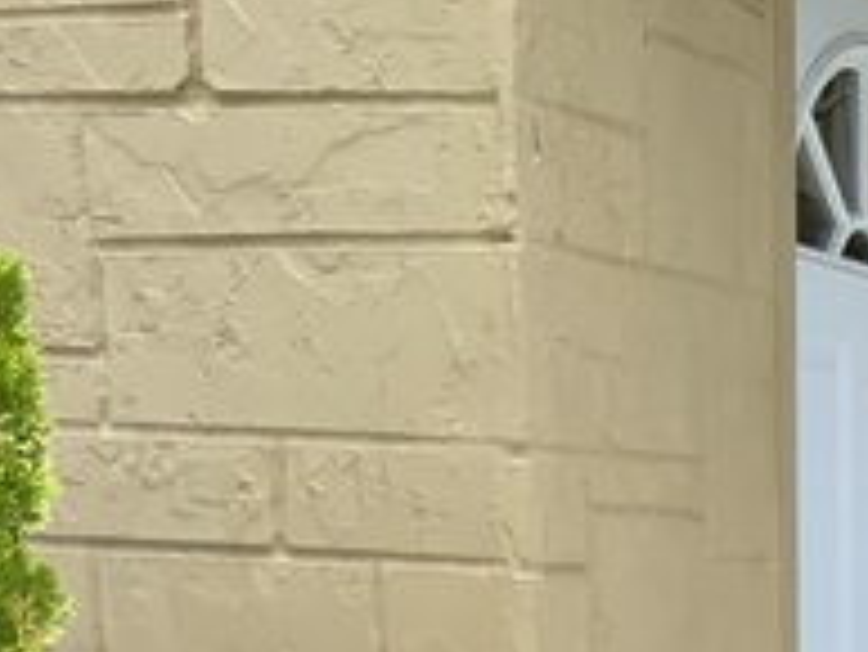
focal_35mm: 100
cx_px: 1257
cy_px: 1106
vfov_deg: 13.5
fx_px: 2509
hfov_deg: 17.8
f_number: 1.8
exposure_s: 1/929
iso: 16
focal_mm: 3
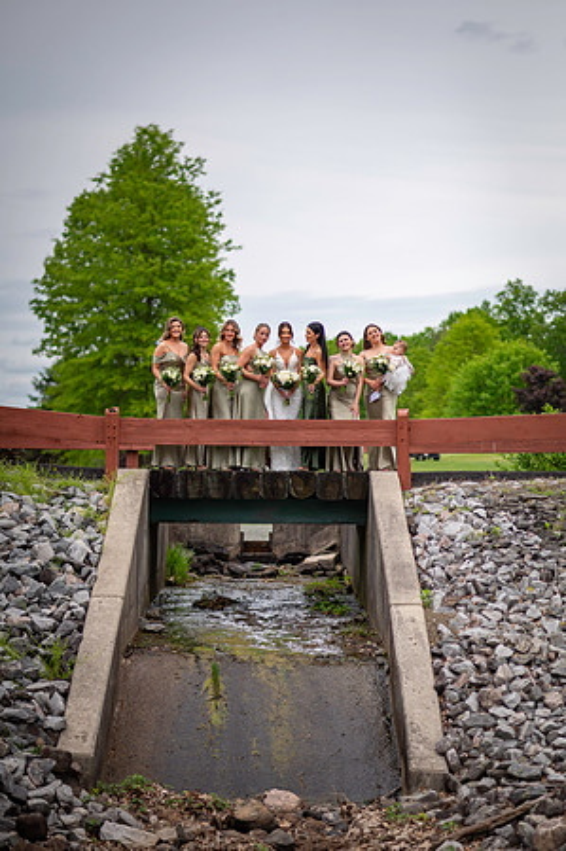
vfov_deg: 23.9
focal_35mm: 85
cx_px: 283
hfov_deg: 16.0
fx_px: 2009
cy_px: 426
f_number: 2.2
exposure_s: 1/8000
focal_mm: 85
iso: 160
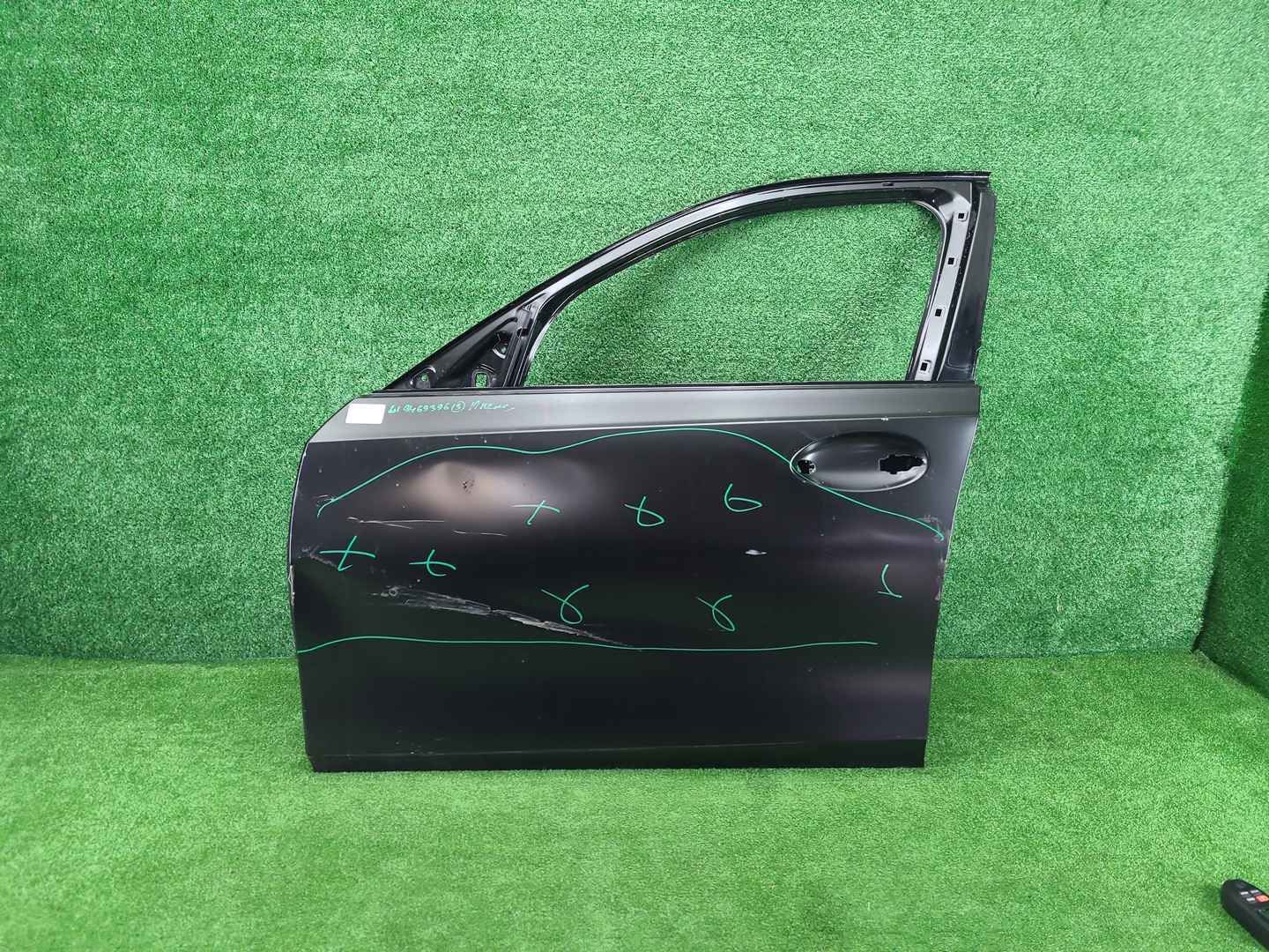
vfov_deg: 53.1
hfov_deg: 67.3
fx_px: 953
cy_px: 476
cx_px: 634
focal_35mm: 26
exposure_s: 1/50
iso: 244
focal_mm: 5.4
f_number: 1.8
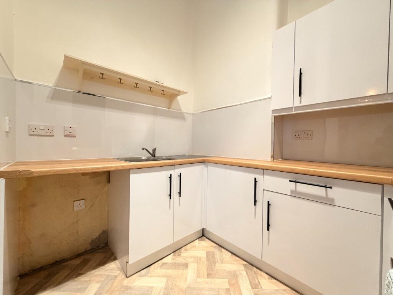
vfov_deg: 85.7
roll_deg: +0.0
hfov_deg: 102.1
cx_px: 196
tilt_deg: -0.5
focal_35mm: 14
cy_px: 148
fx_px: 159
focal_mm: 2.22
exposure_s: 1/50
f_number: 2.2
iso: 400
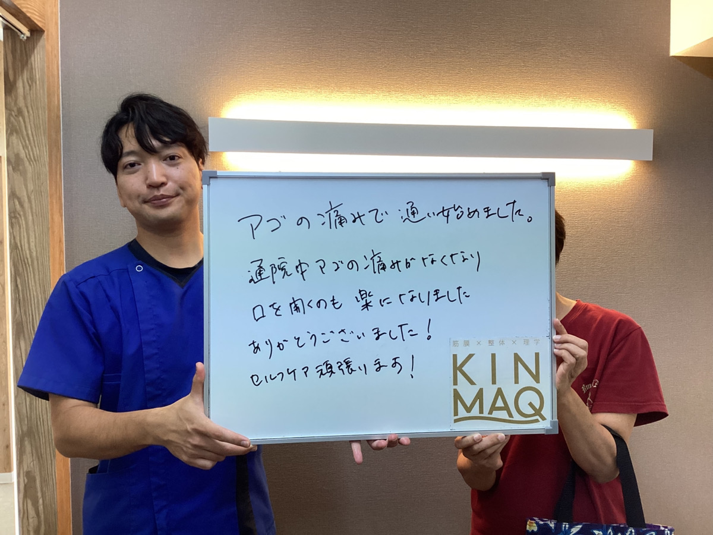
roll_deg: +0.6
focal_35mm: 31
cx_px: 356
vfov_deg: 45.4
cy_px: 268
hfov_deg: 58.4
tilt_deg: -2.9
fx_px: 639
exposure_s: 1/50
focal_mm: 3.3
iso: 100
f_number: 2.4
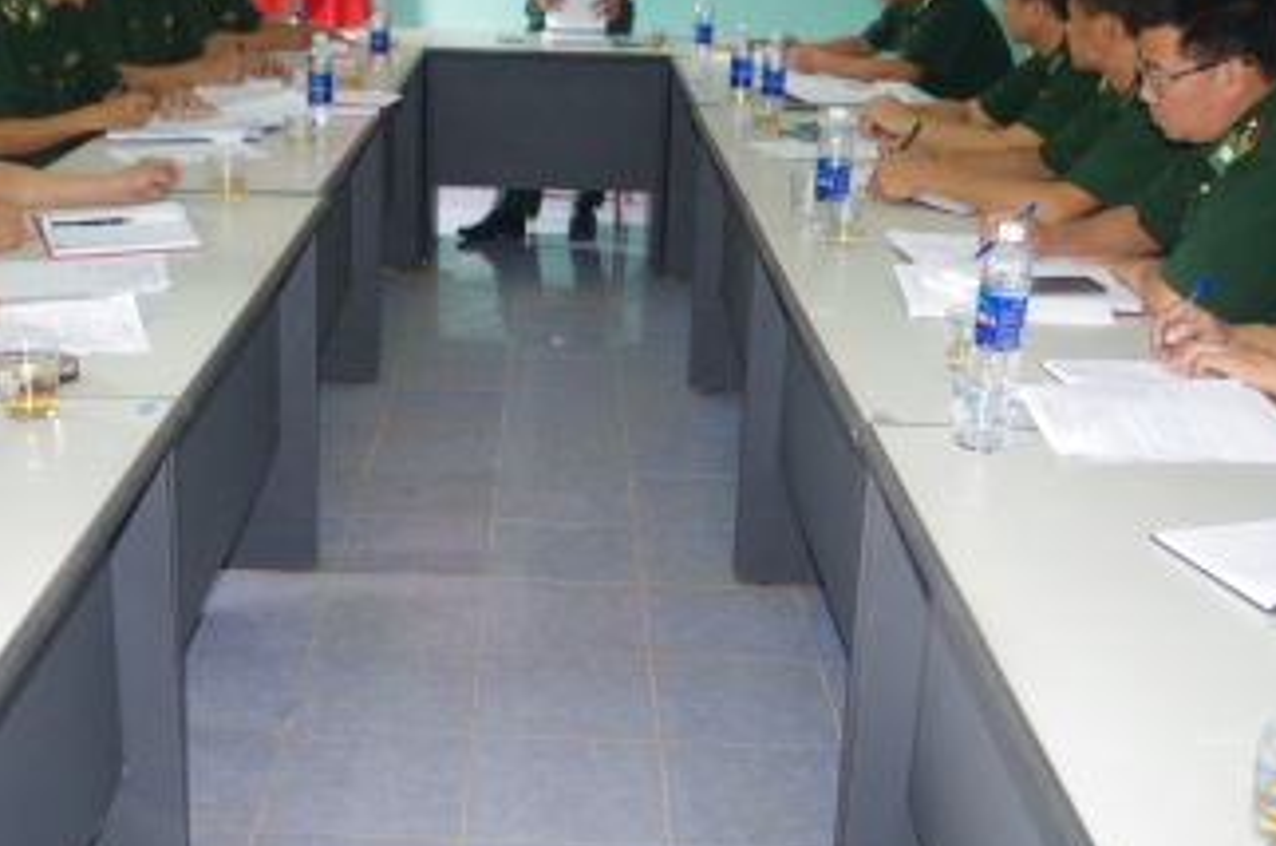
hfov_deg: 42.6
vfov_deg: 28.9
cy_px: 289
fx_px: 1627
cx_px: 514
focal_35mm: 46
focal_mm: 18
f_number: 3.5
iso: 800
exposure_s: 1/100
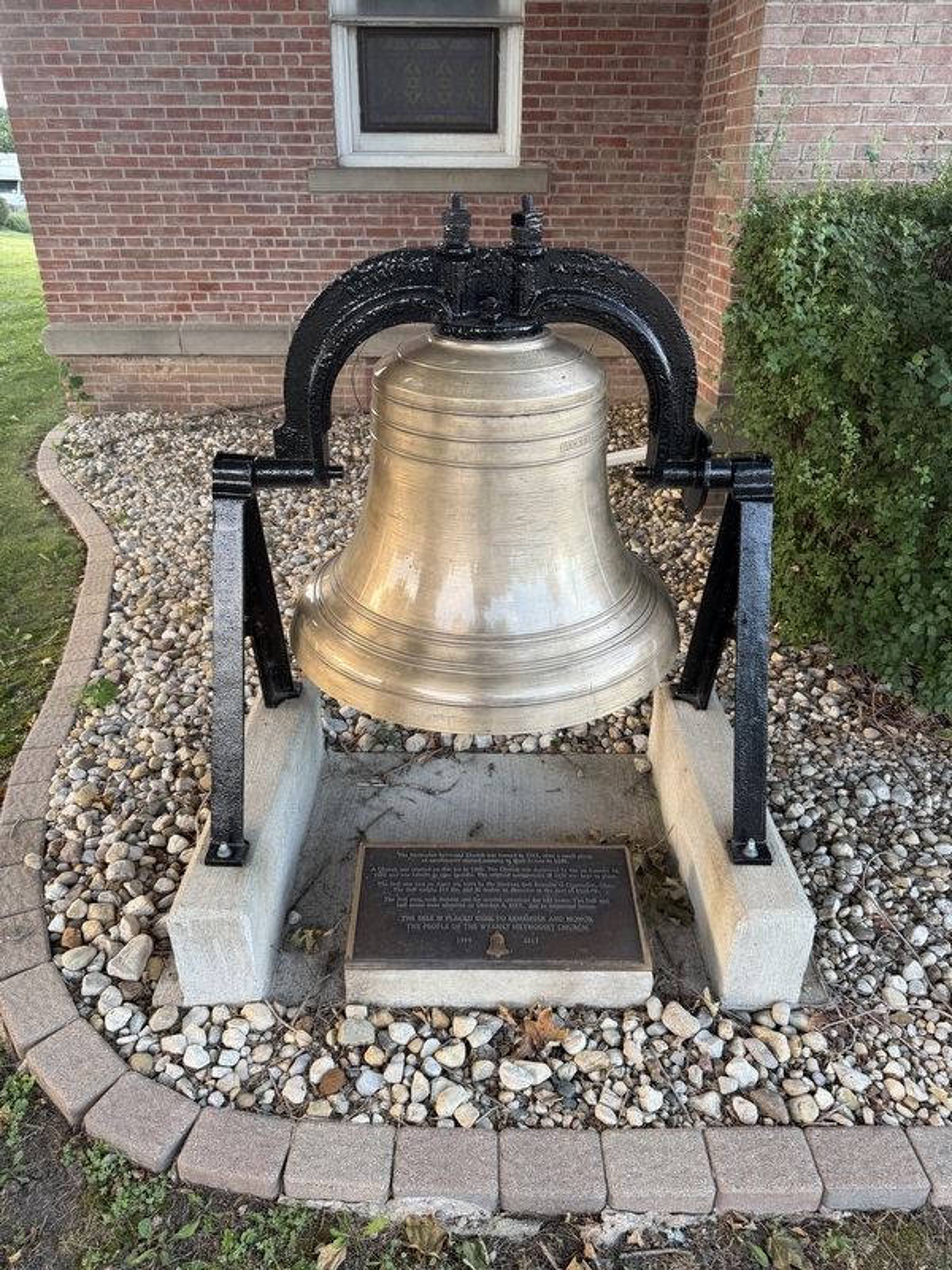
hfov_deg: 56.8
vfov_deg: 71.6
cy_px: 635
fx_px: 880
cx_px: 476
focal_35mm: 24
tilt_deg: -26.9
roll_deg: -0.3
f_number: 1.78
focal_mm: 6.76
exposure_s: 1/121
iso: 125
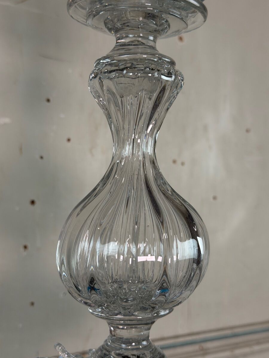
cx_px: 134
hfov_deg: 30.3
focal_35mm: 48
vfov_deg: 39.7
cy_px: 179
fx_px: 497
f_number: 1.78
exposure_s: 1/100
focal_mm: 6.76
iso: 80
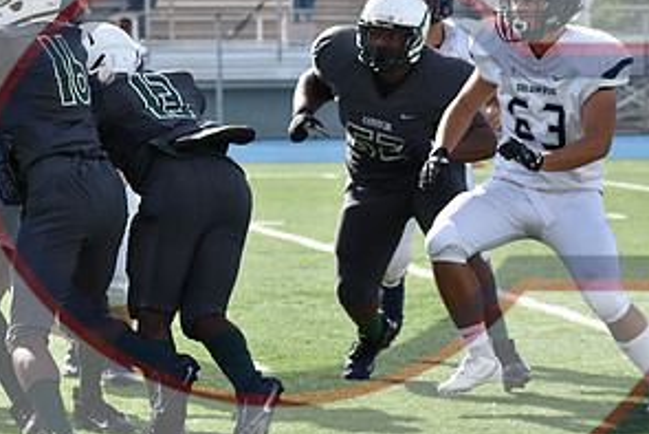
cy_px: 166
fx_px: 5050
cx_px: 268
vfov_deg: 4.9
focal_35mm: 280
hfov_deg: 7.4
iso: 400
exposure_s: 1/1600
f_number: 5.6
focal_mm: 95
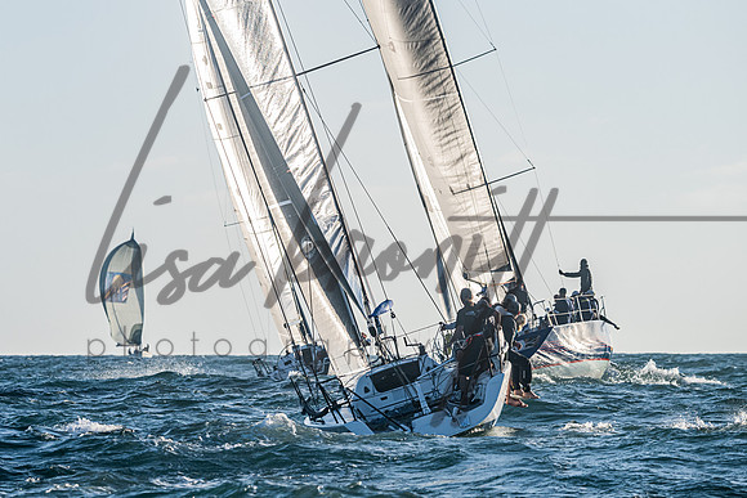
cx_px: 339
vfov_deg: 4.6
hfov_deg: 6.9
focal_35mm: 301
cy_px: 188
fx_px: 6239
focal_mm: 220
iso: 400
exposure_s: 1/2000
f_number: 6.3
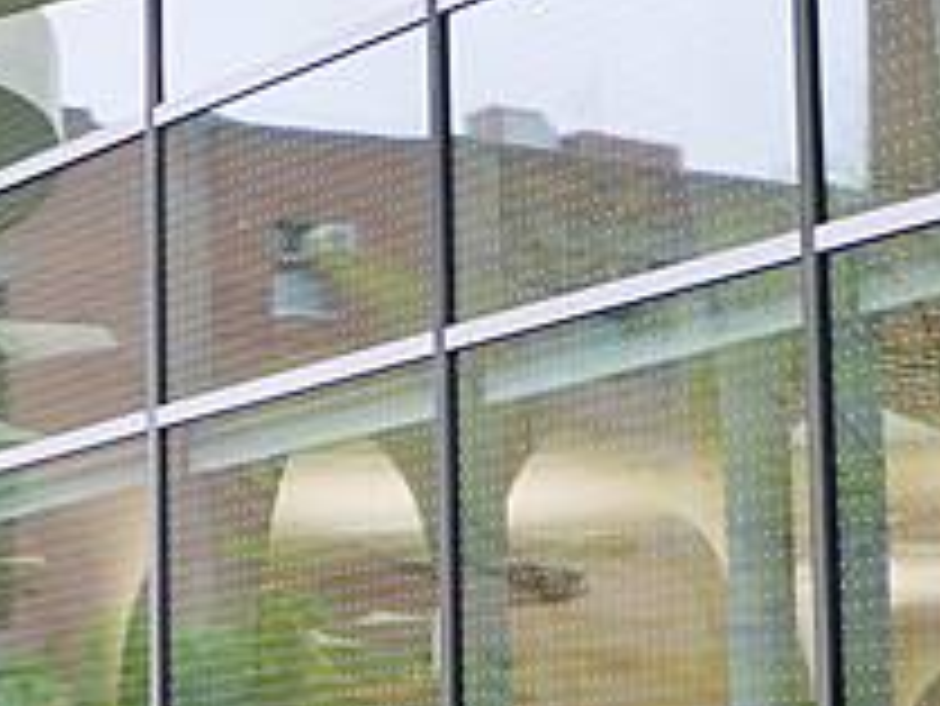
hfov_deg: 14.6
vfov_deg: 11.1
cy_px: 447
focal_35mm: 134
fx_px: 3641
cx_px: 207
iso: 200
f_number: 2.5
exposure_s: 1/160
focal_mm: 14
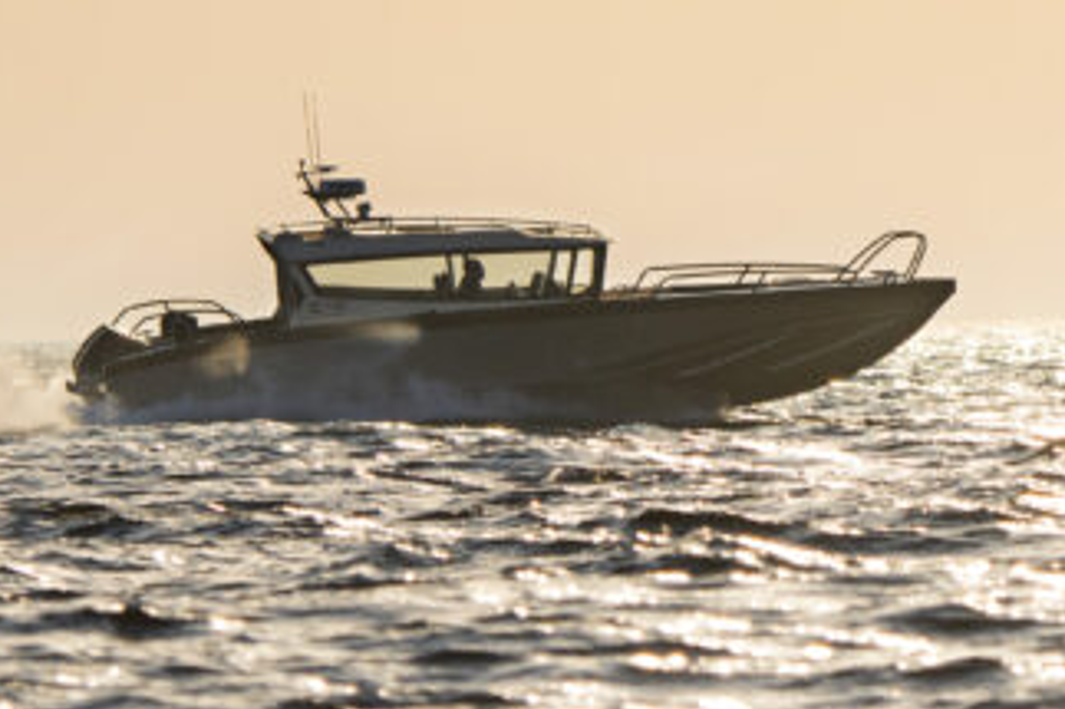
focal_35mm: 730
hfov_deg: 2.8
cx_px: 778
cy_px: 384
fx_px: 21584
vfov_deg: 1.9
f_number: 5.3
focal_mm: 230
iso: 160
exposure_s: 1/2000
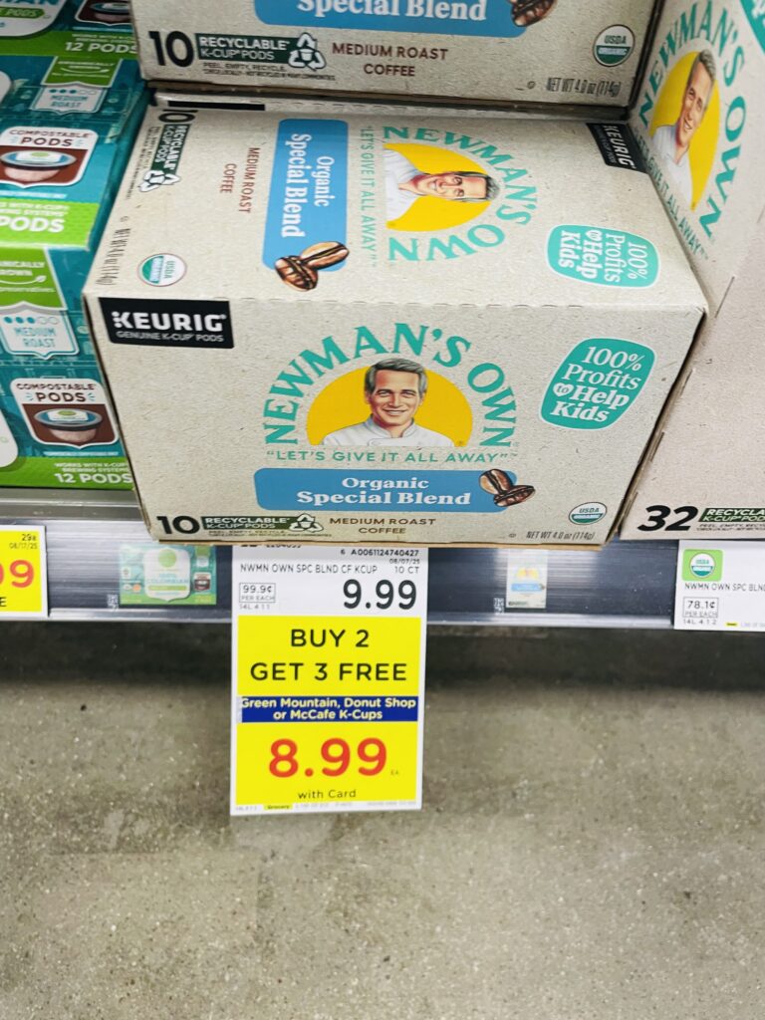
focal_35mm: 26
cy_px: 510
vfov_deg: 67.3
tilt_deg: -54.5
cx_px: 382
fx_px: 766
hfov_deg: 53.1
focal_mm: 4.2
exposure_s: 1/60
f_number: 1.6
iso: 80
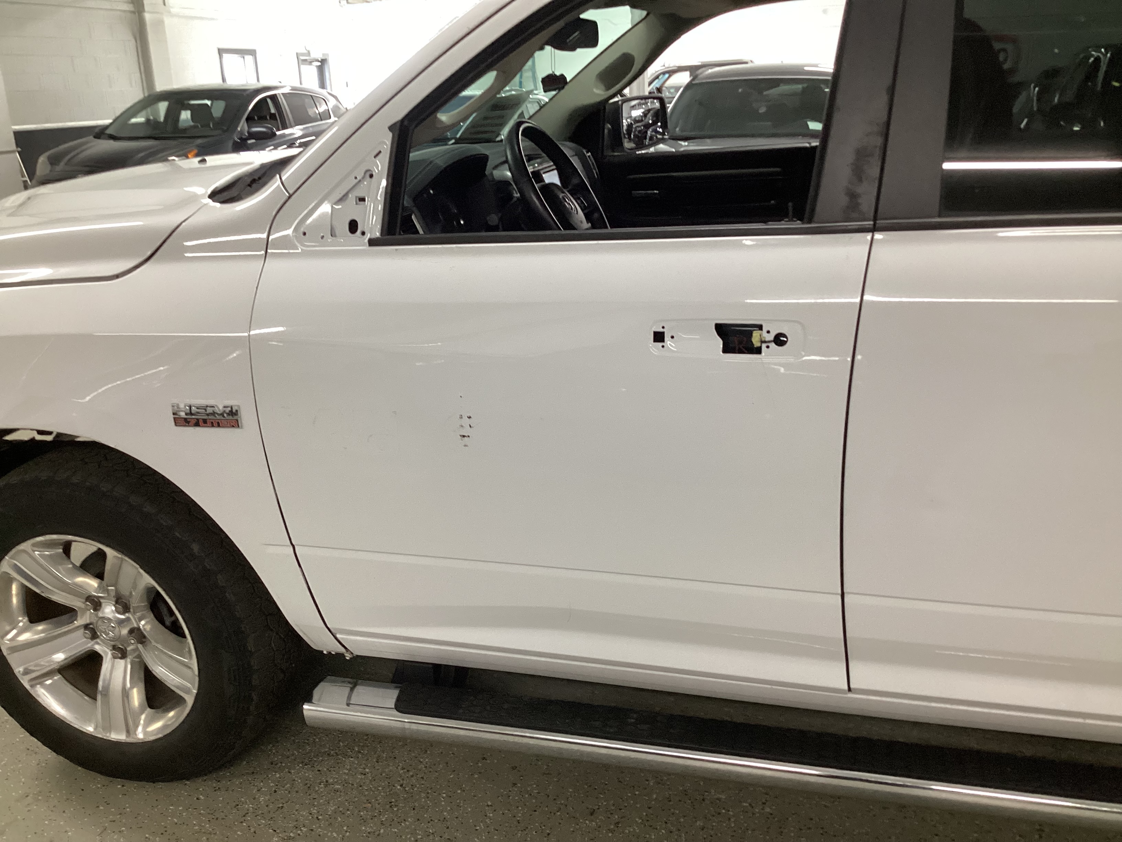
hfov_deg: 58.4
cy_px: 421
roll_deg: +1.9
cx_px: 561
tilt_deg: -17.4
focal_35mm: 31
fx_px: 1005
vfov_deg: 45.4
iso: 160
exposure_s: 1/50
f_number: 2.4
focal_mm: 3.3
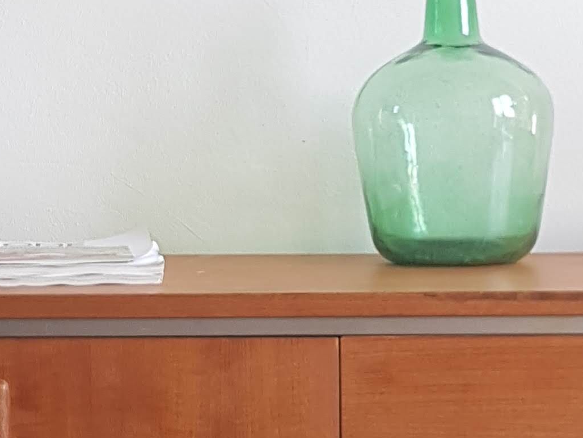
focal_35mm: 102
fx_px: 1718
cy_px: 222
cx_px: 360
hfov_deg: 19.2
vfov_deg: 14.5
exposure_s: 1/100
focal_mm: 4.2
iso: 80
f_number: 1.7
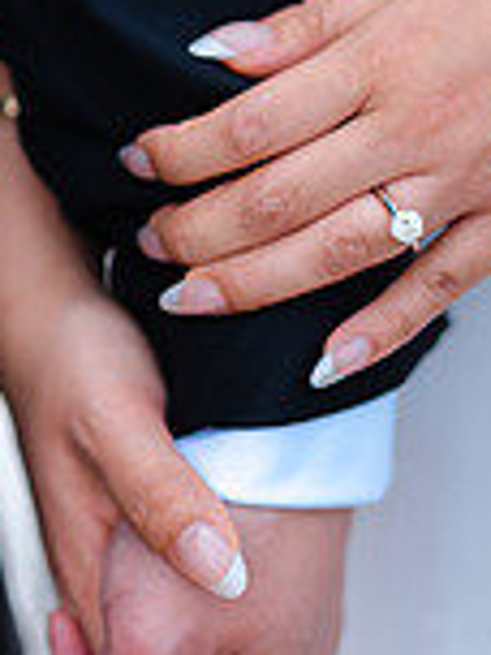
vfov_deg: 10.6
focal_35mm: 186
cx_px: 144
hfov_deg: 8.0
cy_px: 151
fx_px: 3518
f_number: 1.7
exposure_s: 1/1000
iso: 80
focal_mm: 80
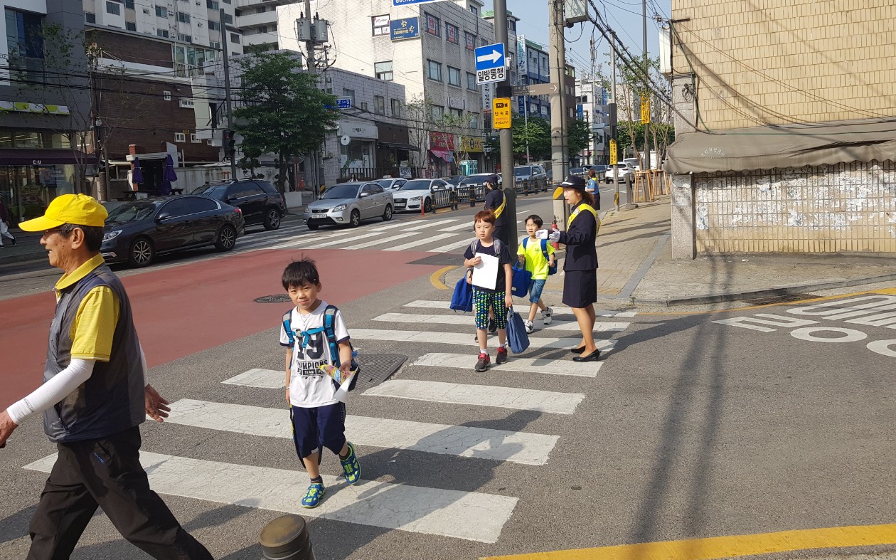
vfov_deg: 44.3
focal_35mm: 28
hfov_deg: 66.5
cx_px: 444
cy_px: 229
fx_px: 684
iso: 40
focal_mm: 4.3
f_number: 1.7
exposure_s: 1/1667
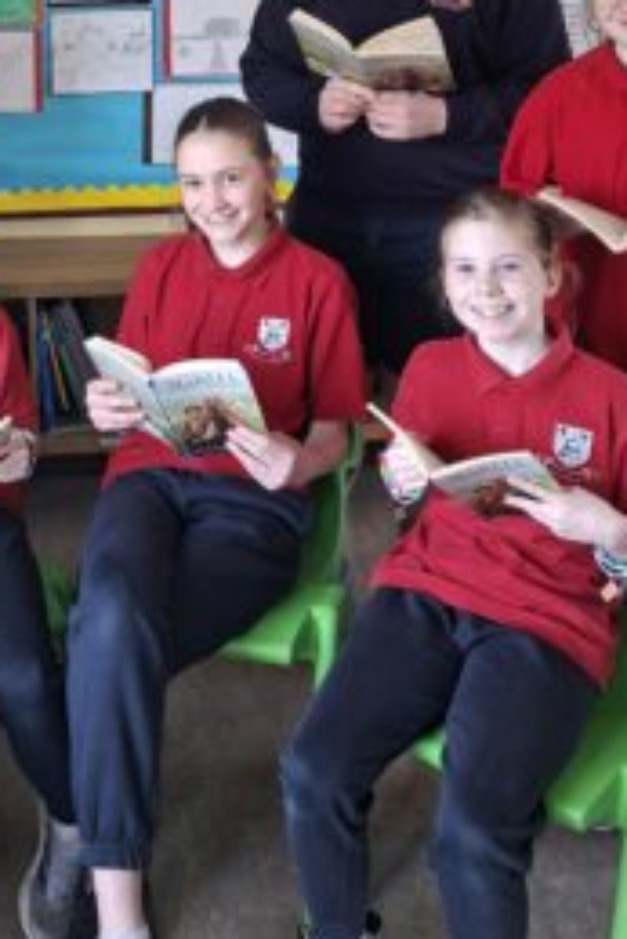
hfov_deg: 28.5
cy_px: 118
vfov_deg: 40.0
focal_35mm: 46
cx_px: 105
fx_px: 1200
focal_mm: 5.54
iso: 160
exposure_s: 1/100
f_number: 1.8
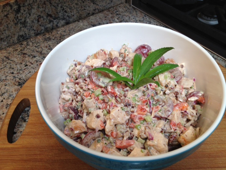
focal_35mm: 35
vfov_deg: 40.7
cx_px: 113
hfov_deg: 52.6
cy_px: 85
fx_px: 229
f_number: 2.4
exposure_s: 1/120
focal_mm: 4.28
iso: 80
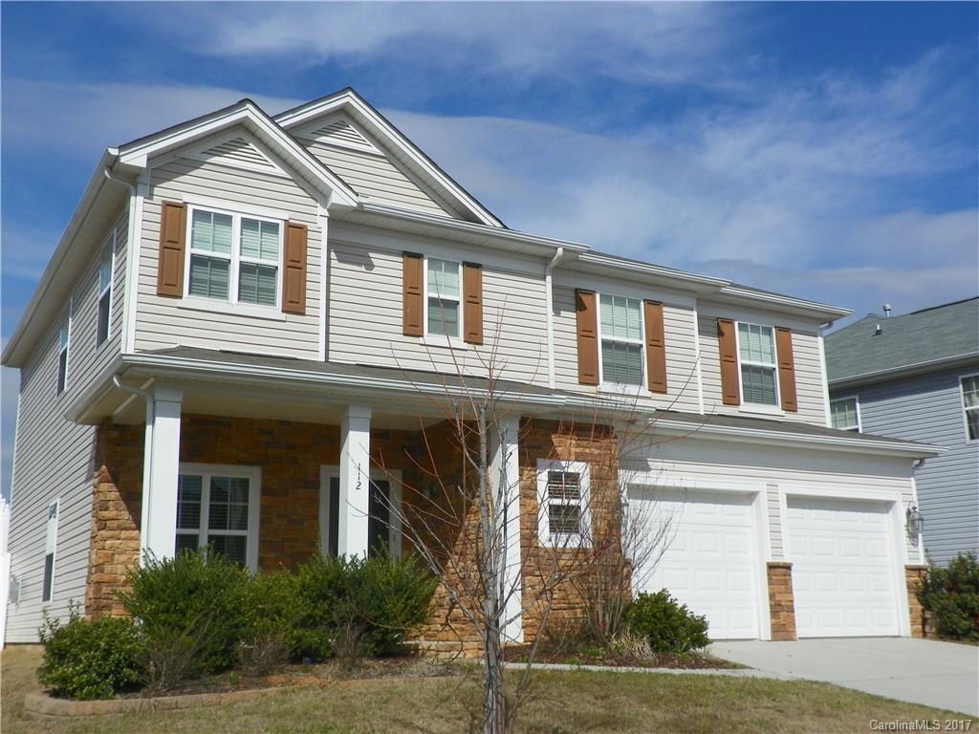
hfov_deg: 46.8
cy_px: 367
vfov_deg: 36.0
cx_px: 490
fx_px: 1131
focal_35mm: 40
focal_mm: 7.1
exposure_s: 1/500
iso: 64
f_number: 6.3
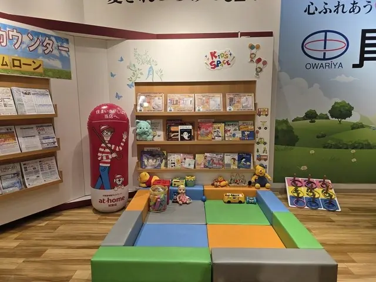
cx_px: 188
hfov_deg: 73.9
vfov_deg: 58.9
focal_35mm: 23
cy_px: 141
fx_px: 250
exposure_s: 1/180
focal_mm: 6.3
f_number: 1.7
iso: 80
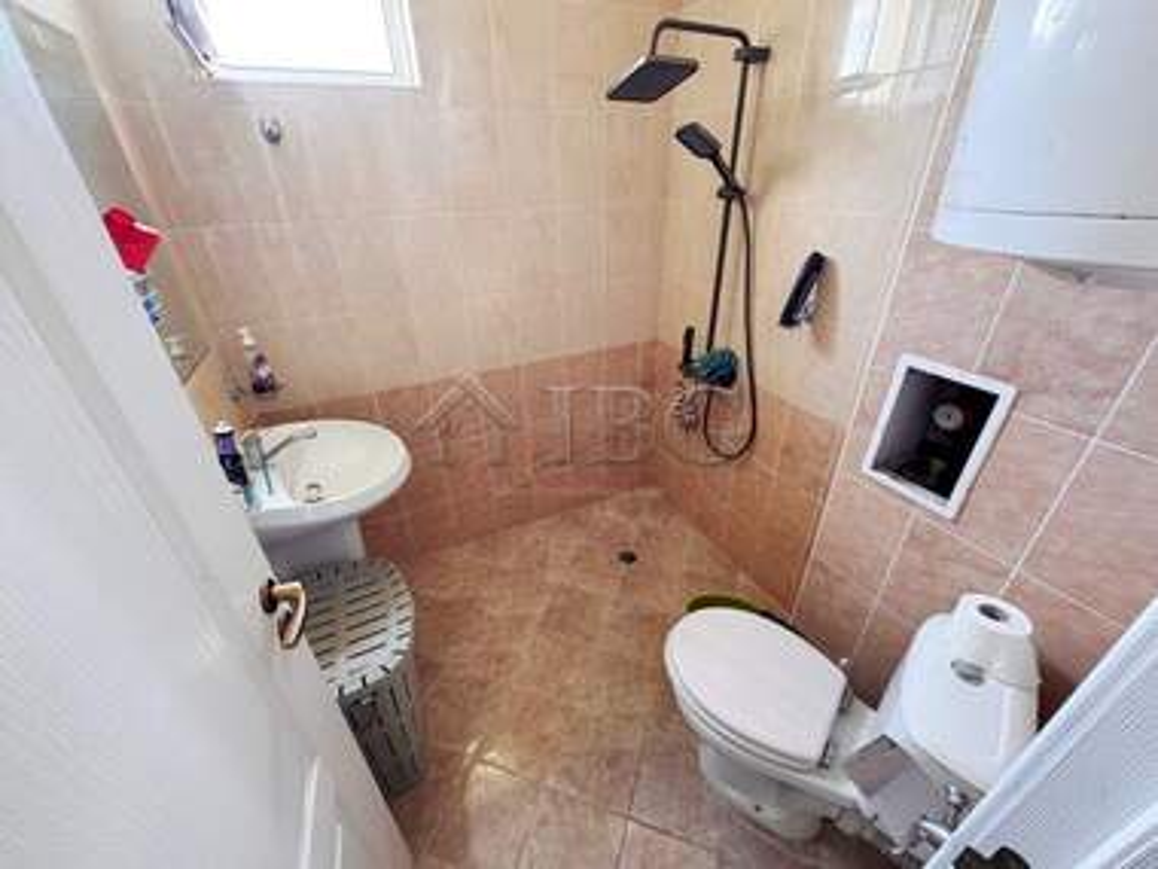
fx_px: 468
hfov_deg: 102.1
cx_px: 579
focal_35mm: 14
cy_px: 434
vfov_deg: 85.7
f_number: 2.2
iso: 320
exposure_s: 1/50
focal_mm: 2.22
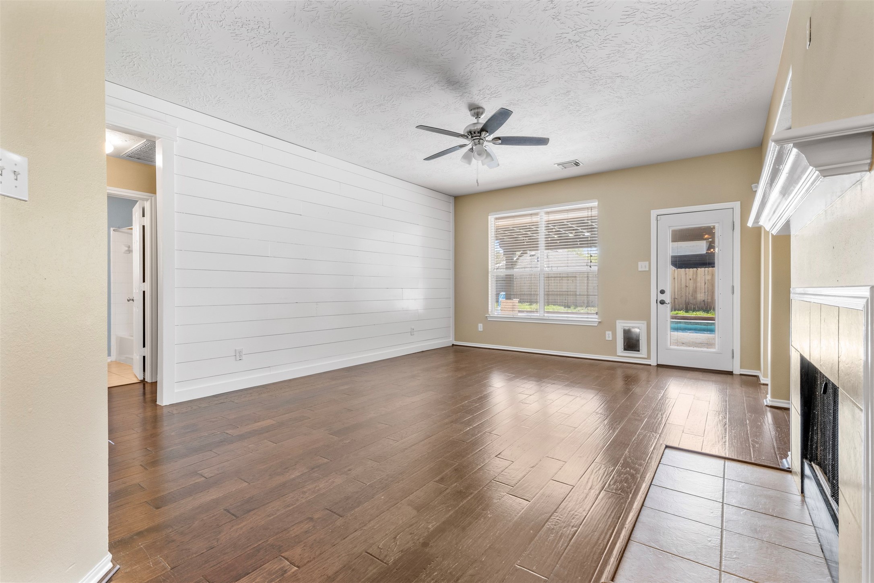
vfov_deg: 73.7
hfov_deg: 96.7
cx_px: 437
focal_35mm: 16
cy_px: 292
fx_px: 388
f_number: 9
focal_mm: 16
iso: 250
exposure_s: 1/2.5
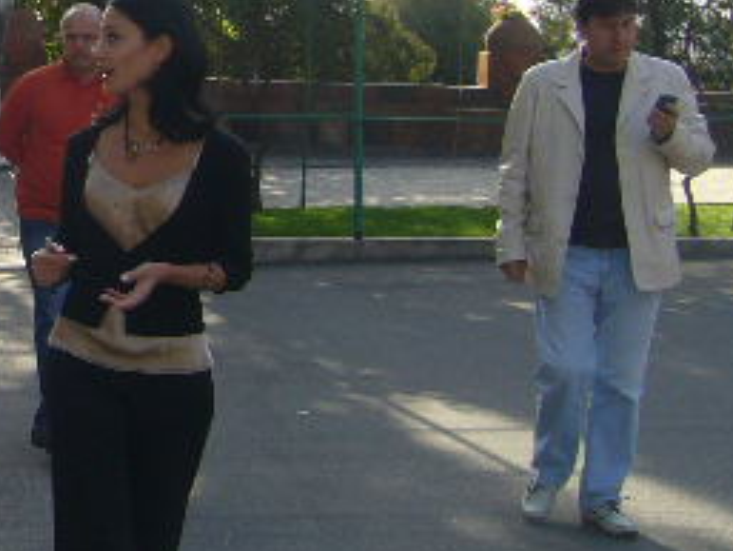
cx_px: -137
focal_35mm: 87
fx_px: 1843
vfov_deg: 16.9
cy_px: 134
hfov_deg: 21.0
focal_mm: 5.8
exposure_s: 1/125
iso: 80
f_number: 5.6
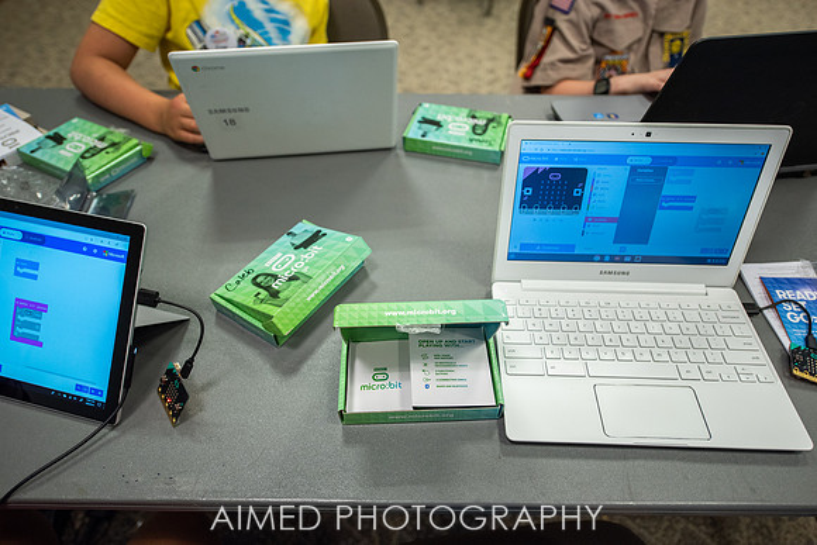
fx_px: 545
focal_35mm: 24
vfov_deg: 53.2
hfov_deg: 73.7
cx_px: 408
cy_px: 272
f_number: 2.8
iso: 800
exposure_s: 1/250
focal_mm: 24
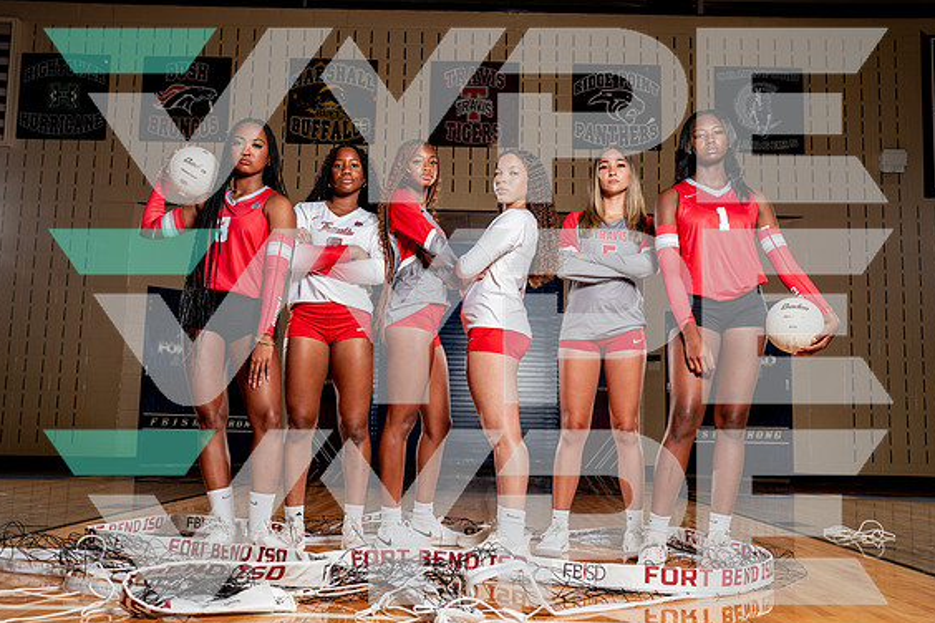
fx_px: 909
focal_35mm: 35
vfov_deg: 37.9
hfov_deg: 54.4
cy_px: 317
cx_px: 471
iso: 200
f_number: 5.6
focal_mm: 34
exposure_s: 1/250
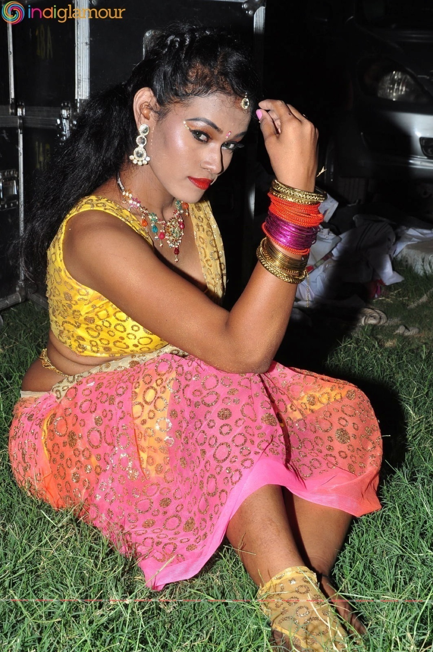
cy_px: 326
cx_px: 216
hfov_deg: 20.1
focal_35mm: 68
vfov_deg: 29.9
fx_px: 1221
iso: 400
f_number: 13
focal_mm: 45
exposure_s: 1/125
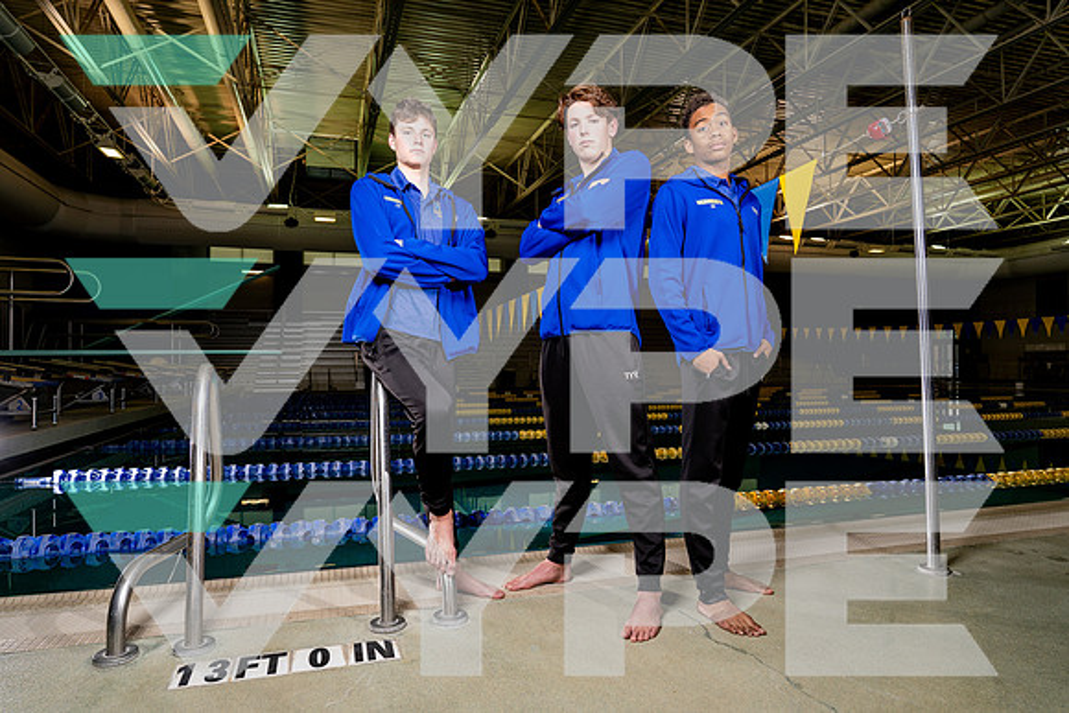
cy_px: 356
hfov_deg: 73.7
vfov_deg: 53.2
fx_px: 713
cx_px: 534
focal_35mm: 24
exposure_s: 1/200
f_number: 5.6
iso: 160
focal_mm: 24
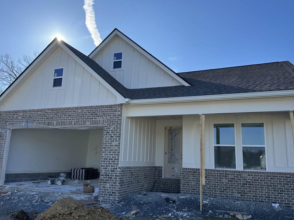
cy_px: 107
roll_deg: -2.8
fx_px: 255
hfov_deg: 59.9
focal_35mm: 30
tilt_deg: +9.8
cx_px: 155
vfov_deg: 46.8
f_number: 1.78
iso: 80
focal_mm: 6.86
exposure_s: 1/4016
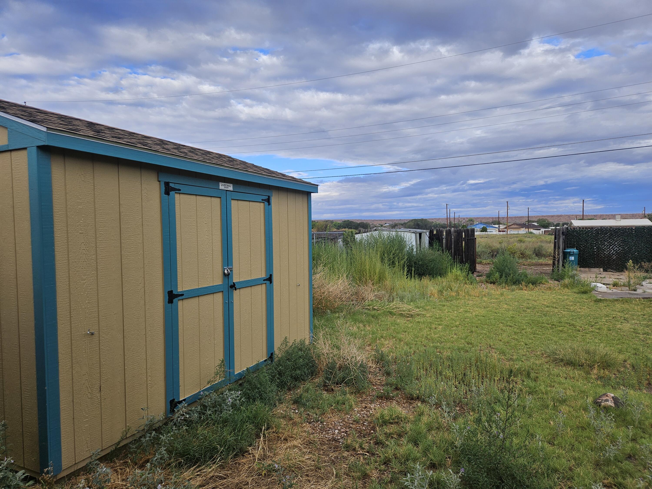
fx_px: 433
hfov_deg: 73.9
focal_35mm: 23
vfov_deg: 58.9
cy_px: 244
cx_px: 326
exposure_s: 1/792
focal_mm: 5.4
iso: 25
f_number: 1.8
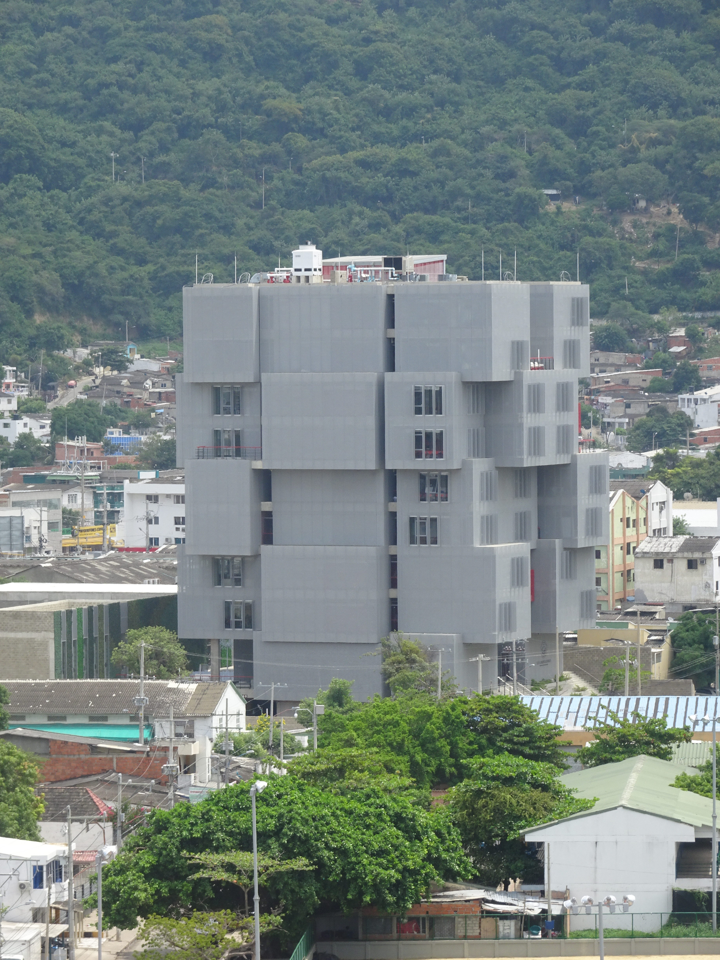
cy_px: 480
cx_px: 360
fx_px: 5242
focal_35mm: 189
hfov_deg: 7.9
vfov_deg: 10.5
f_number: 5.6
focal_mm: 32.24
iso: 80
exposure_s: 1/250
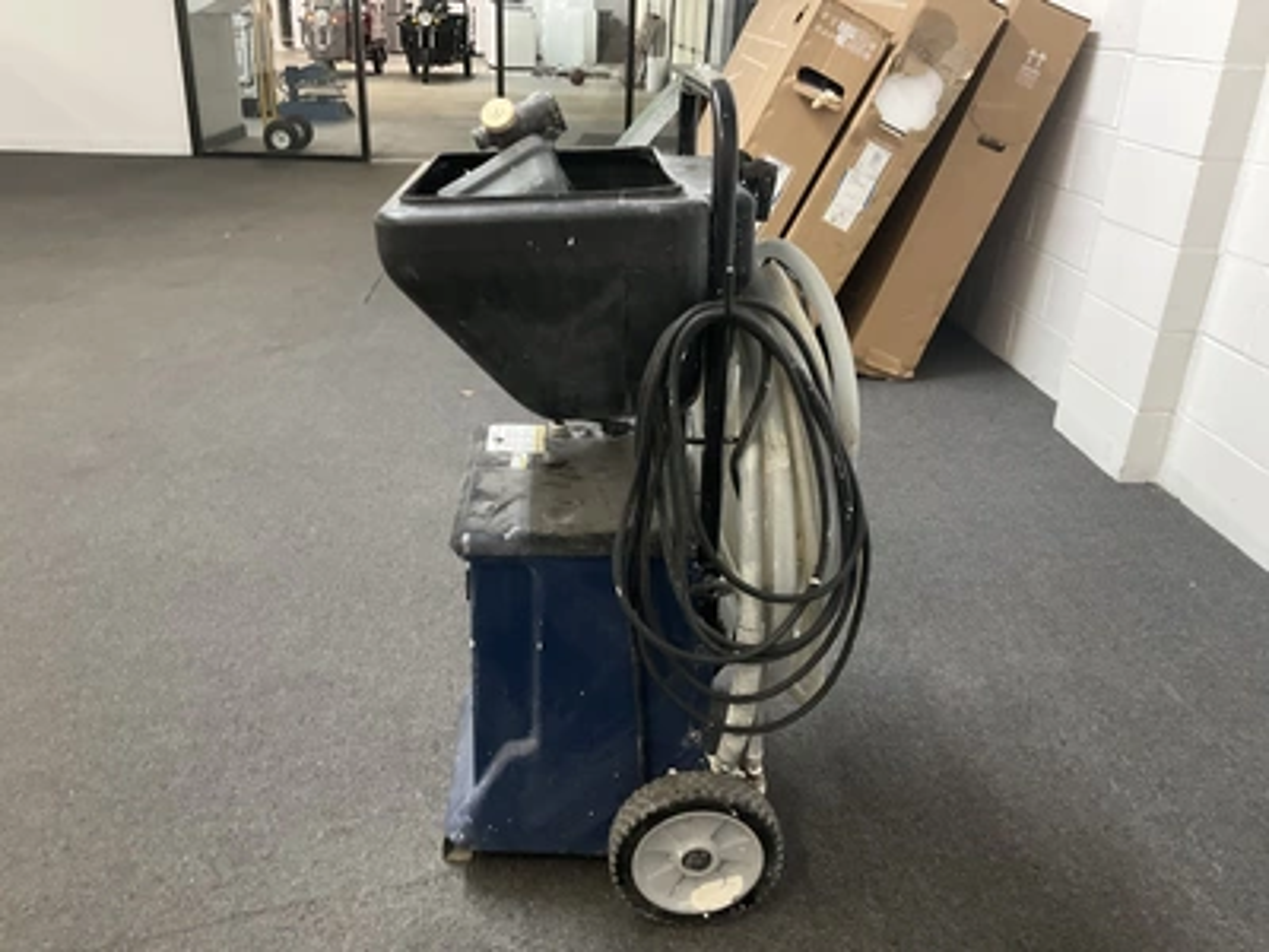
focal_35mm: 29
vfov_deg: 48.2
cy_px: 476
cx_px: 634
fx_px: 1063
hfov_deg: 61.7
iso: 320
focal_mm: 3
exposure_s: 1/30
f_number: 1.8
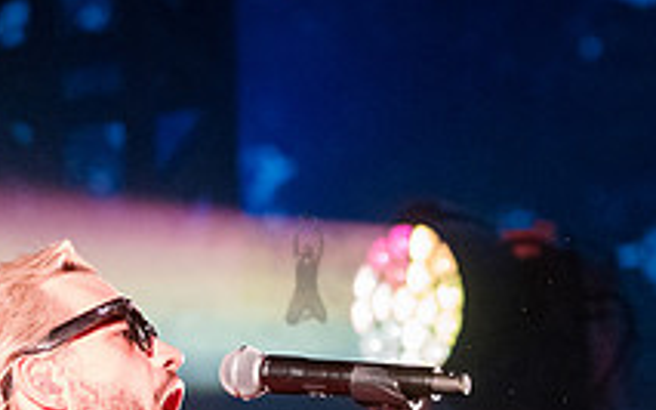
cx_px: 71
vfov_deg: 3.7
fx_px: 6274
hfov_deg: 6.0
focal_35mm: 351
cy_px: 490
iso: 6400
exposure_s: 1/640
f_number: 4
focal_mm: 100
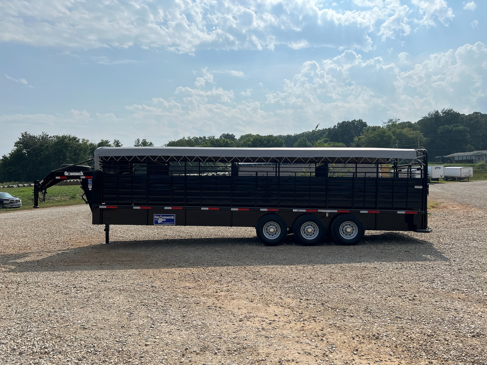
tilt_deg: +0.5
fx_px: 366
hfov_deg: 67.3
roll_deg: +2.5
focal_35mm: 26
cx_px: 244
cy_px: 182
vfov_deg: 53.1
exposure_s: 1/12658
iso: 50
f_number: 1.5
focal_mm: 5.7
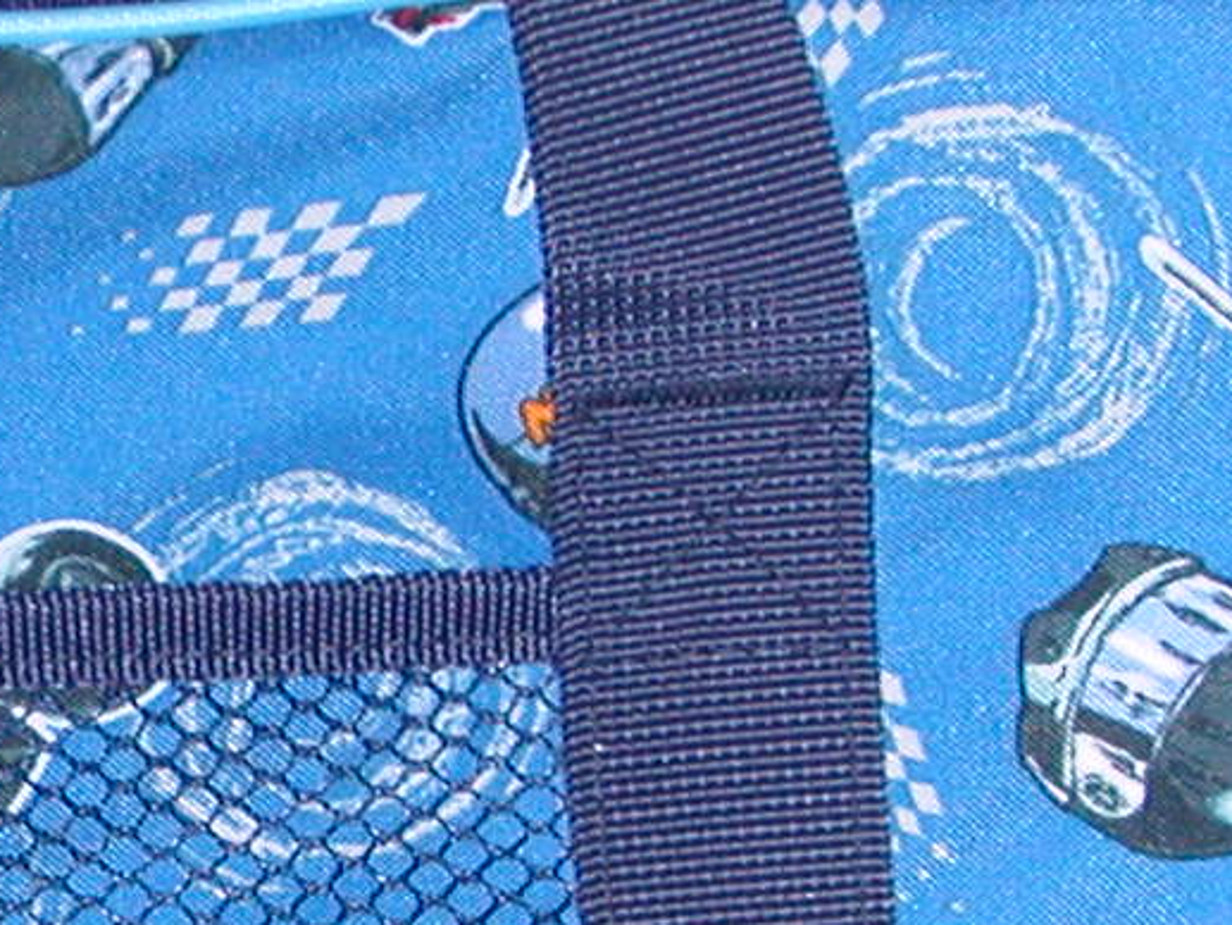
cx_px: -74
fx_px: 7049
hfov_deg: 9.9
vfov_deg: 7.4
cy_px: 1202
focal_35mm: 198
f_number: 3.5
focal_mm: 9.7
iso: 100
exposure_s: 1/59.9
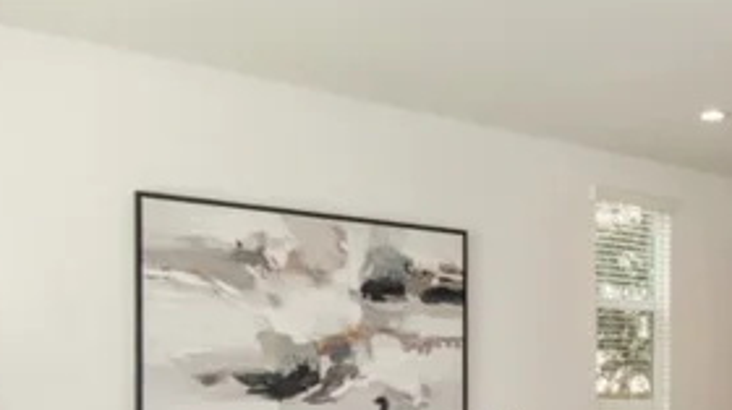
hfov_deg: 43.0
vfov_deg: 25.8
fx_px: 853
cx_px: 640
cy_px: 405
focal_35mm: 44
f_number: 5.6
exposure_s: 1/125
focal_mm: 14
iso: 500
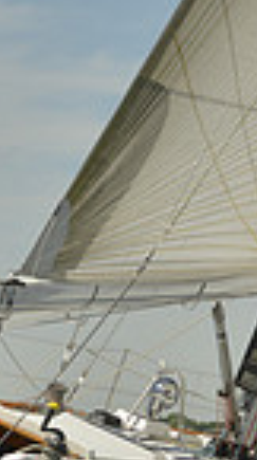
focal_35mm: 294
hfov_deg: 4.1
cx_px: 95
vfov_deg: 7.3
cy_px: 354
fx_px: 3581
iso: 280
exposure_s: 1/1600
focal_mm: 70
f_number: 9
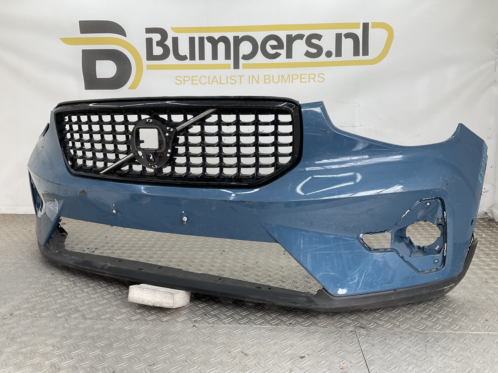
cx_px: 249
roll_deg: -0.8
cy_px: 186
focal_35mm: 29
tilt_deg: -10.0
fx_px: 417
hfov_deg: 61.7
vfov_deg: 48.2
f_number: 1.8
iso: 16
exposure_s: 1/117
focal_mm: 3
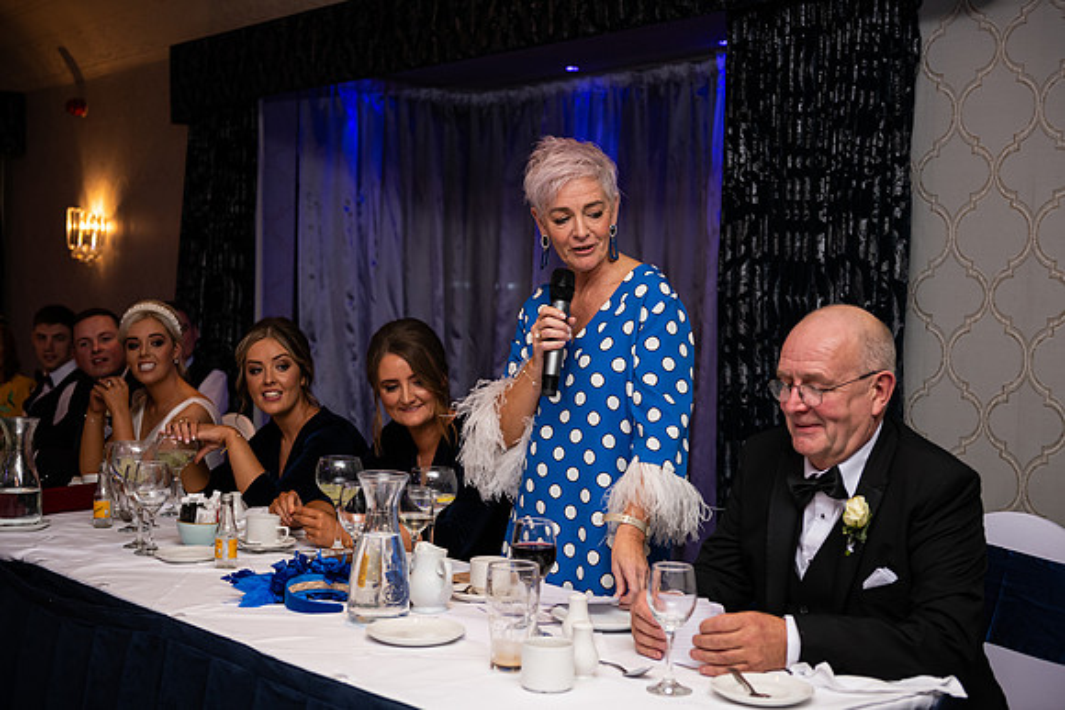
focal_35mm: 48
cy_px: 355
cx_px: 532
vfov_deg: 28.1
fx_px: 1420
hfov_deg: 41.1
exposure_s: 1/160
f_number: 3.5
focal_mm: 48
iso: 640
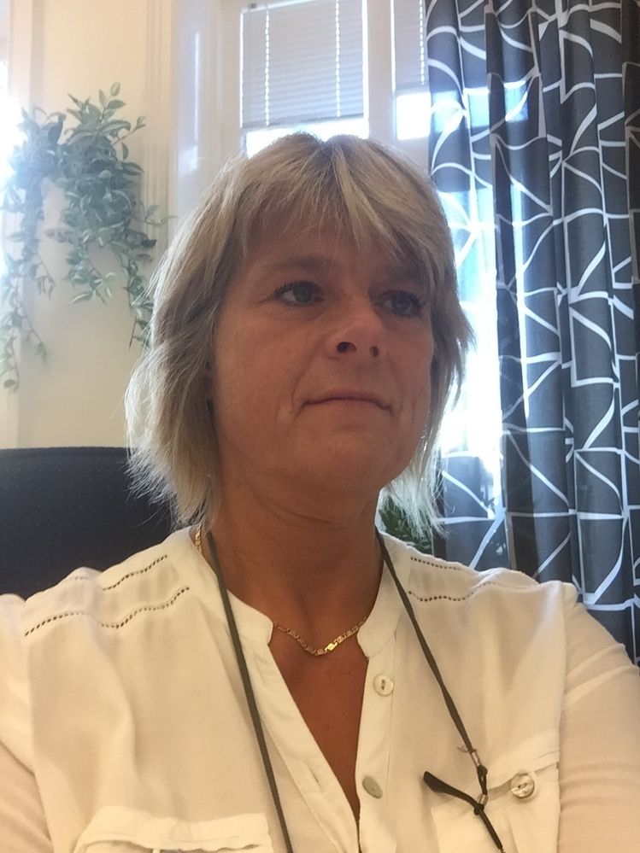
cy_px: 426
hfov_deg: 45.4
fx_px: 764
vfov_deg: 58.4
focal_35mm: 31
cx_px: 320
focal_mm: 2.65
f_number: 2.2
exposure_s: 1/33
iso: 64
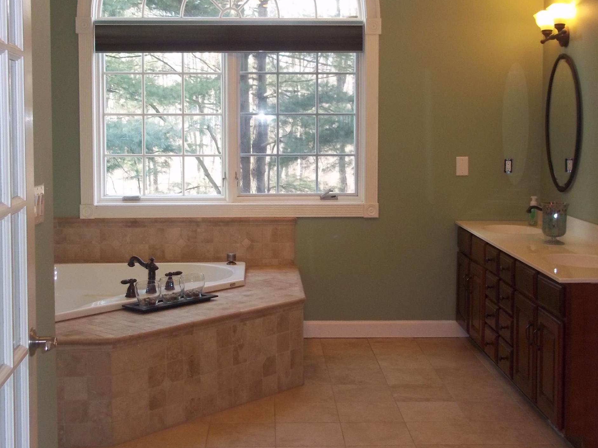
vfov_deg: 28.5
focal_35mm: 51
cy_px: 170
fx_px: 881
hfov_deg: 37.5
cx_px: 286
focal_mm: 6.5
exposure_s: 1/30
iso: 160
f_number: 3.1
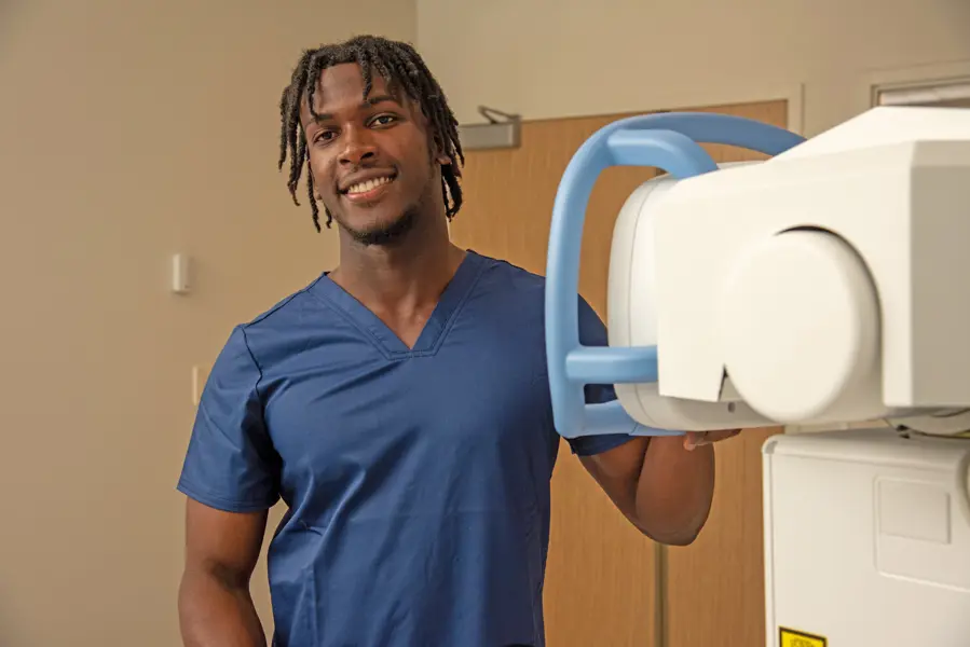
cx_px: 485
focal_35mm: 52
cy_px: 324
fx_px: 1401
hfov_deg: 38.2
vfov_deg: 26.0
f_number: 5.6
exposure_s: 1/160
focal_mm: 52
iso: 800
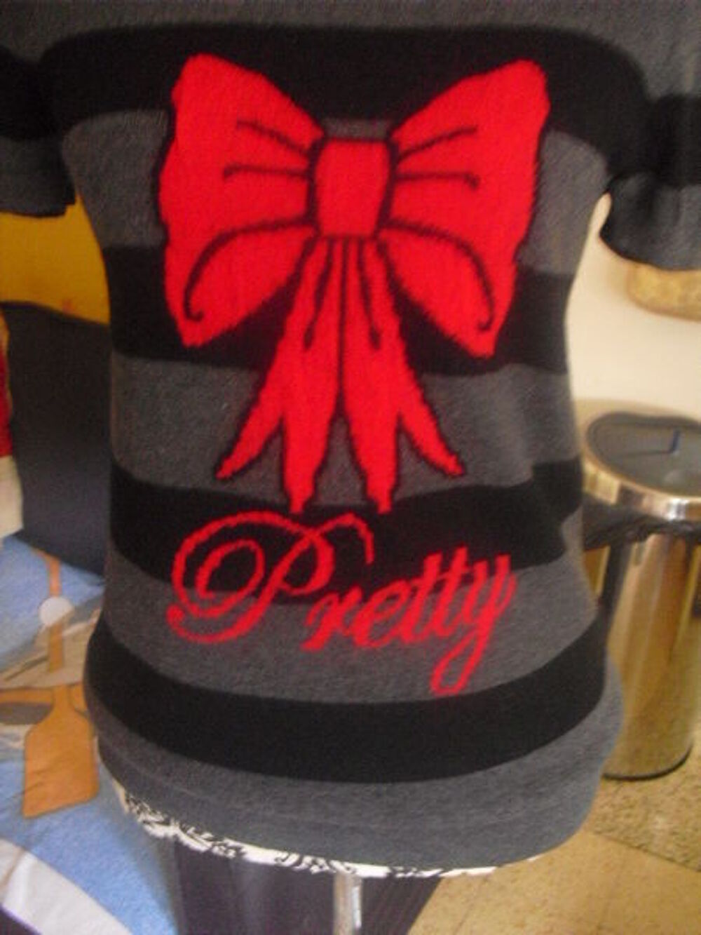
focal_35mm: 36
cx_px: 350
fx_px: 972
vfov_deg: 51.4
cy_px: 468
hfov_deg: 39.7
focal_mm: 6.3
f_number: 3.1
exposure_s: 1/8
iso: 800
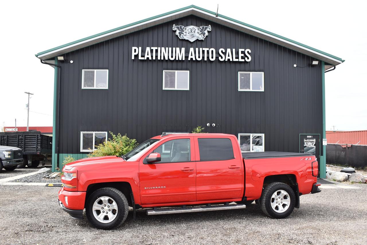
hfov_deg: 57.2
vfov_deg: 40.0
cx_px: 184
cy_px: 122
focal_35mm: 33
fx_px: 336
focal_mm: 22
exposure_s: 1/250
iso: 180
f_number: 8
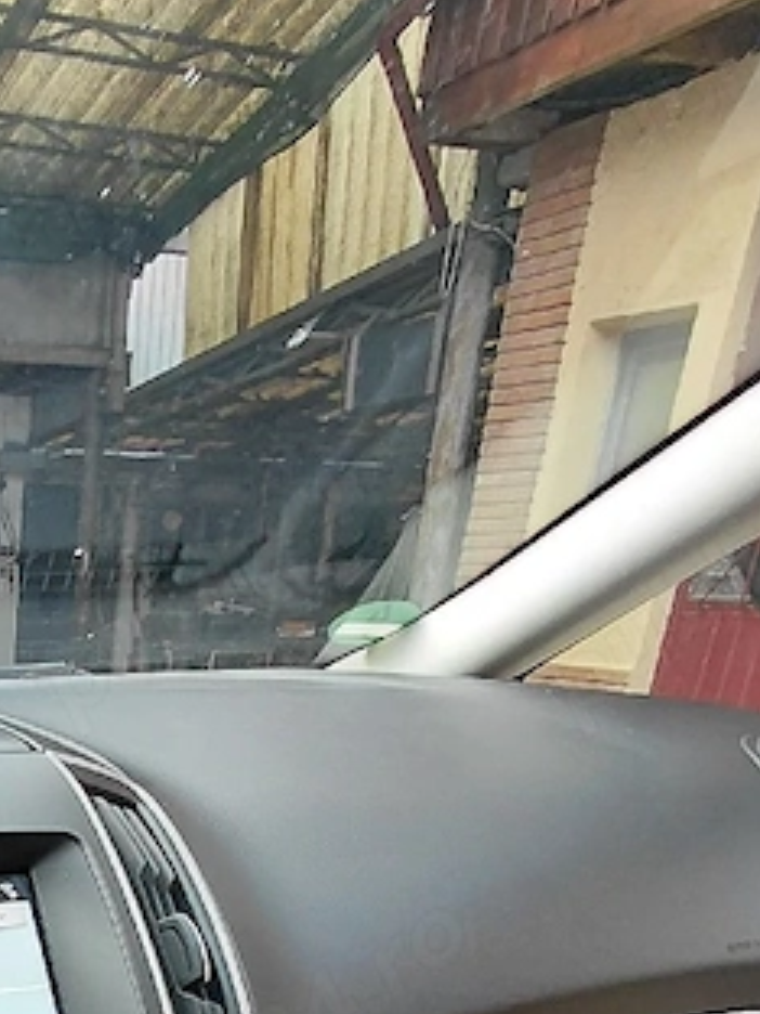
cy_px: 1141
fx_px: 1200
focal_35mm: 41
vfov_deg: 37.5
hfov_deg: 30.5
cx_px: -120
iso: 80
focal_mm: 1.64
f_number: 2.2
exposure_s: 1/60.2
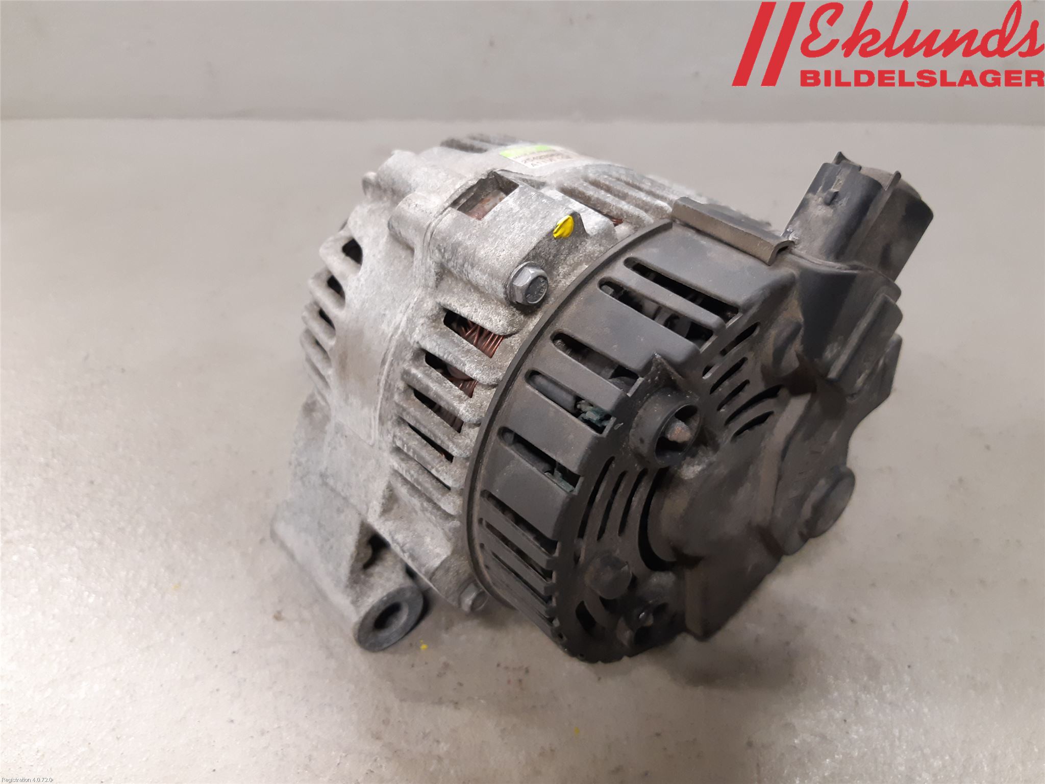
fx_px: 785
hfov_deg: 67.3
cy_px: 392
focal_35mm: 26
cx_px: 522
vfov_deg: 53.1
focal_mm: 3.93
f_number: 1.7
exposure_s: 1/50
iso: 200
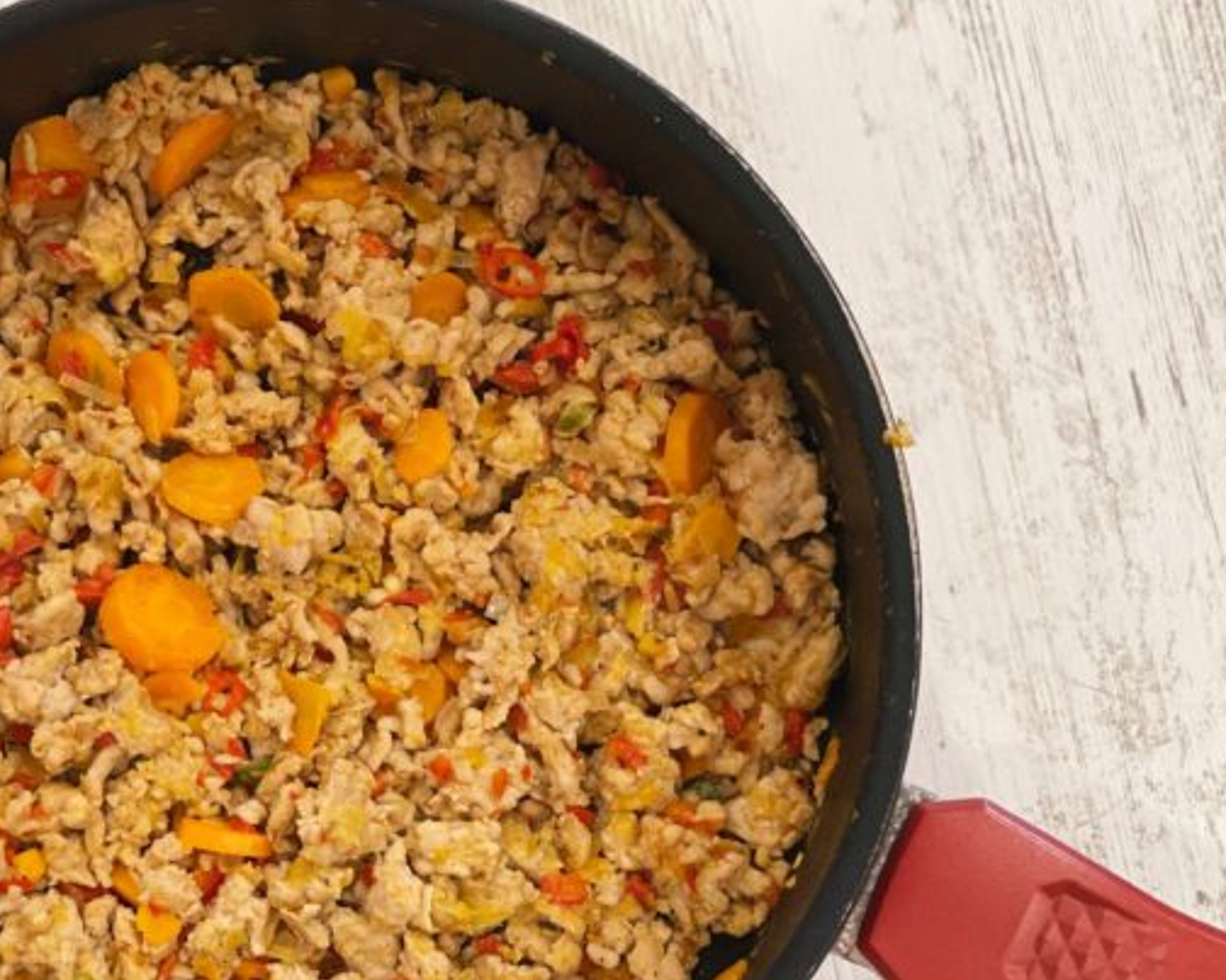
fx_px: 3374
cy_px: 616
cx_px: 362
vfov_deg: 16.5
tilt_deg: -86.9
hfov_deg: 20.5
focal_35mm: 93
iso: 160
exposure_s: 1/50
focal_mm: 7.5
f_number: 2.2
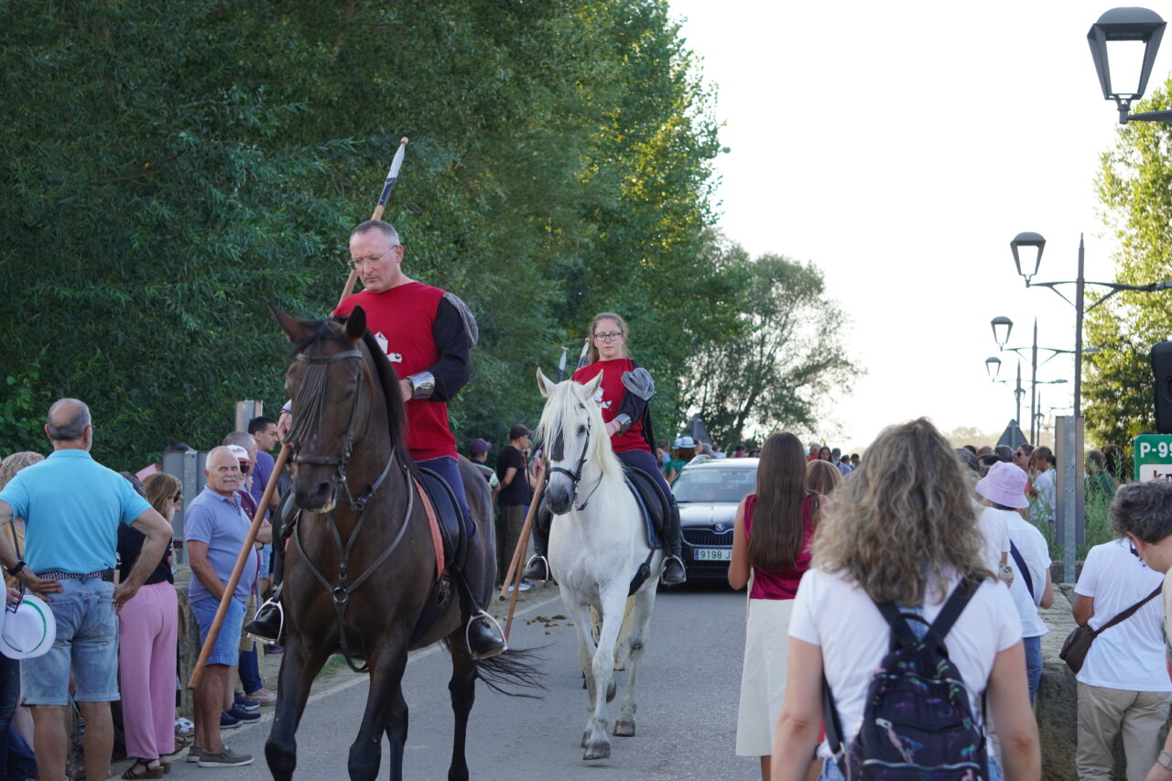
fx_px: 2685
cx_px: 586
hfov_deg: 24.6
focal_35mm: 82
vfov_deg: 16.5
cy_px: 390
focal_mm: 55
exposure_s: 1/160
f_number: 4.5
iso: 125
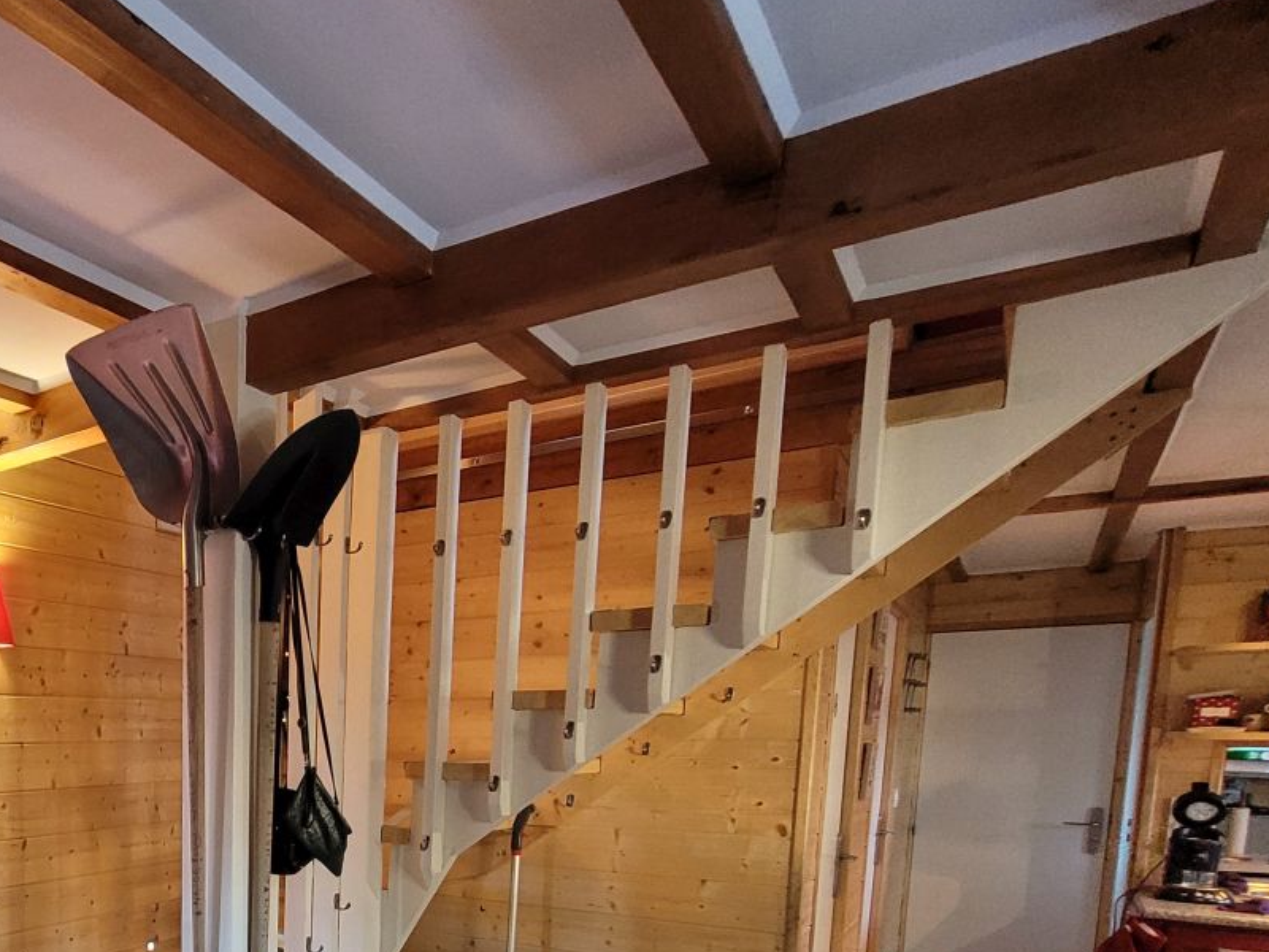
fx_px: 953
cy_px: 808
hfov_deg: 56.5
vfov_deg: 48.9
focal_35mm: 26
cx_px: 92
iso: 400
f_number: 2.2
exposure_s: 1/50
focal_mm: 1.74
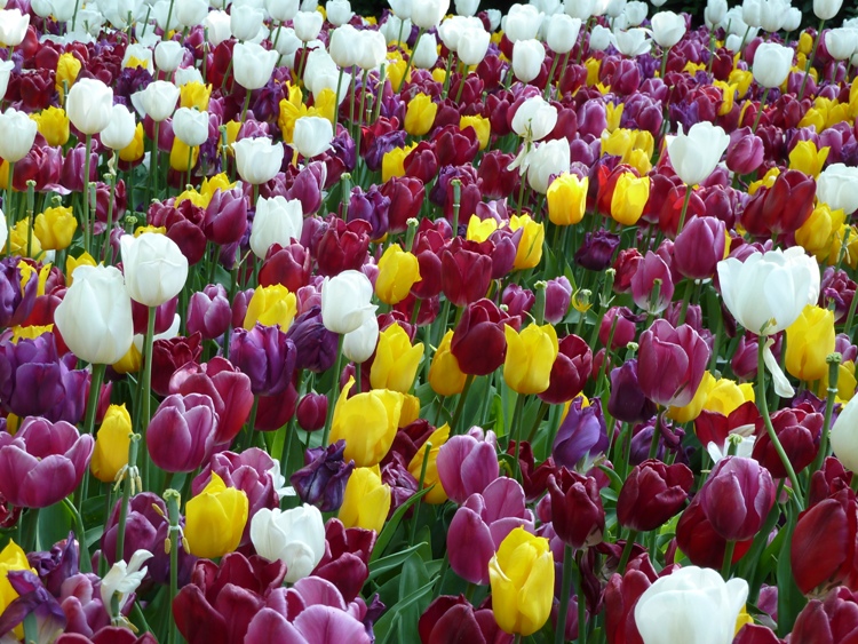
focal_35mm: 59
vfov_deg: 24.8
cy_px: 322
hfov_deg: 32.7
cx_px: 429
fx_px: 1463
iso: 80
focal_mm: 9.7
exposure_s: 1/80
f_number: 3.9
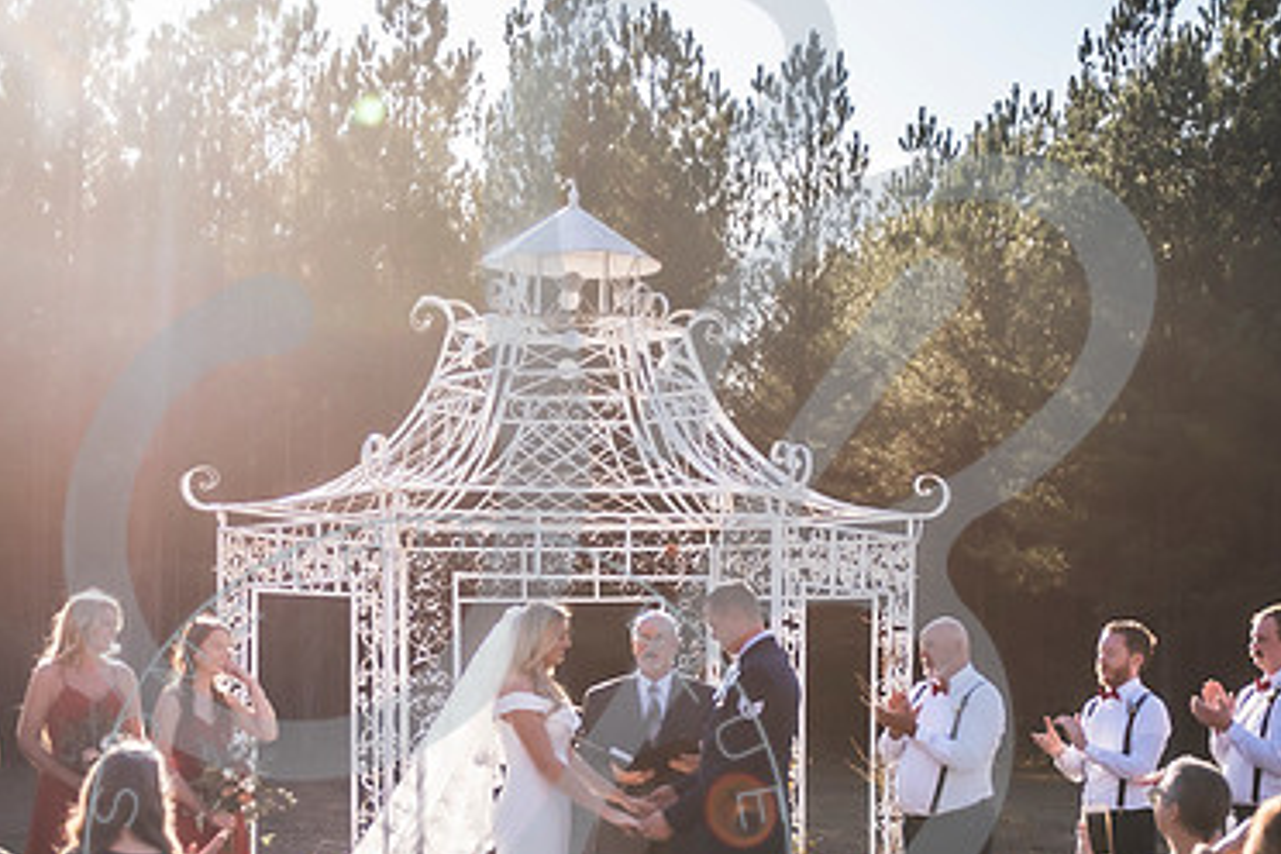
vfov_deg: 17.4
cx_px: 610
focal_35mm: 78
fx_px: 2775
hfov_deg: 26.0
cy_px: 580
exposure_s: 1/1250
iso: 100
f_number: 2.8
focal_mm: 50
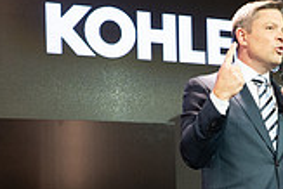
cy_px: 242
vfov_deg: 18.0
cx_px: 262
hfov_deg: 27.3
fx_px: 559
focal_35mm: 71
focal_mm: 20
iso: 1600
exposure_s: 1/200
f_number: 4.5
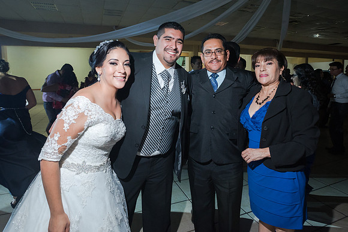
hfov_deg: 81.7
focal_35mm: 21
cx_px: 175
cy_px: 90
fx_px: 201
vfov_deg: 59.3
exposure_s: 1/100
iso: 1600
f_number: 4
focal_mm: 17
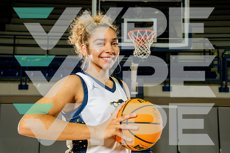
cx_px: 115
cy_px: 76
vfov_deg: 24.6
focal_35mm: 55
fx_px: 351
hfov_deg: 36.2
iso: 640
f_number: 7.1
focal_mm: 55
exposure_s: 1/250
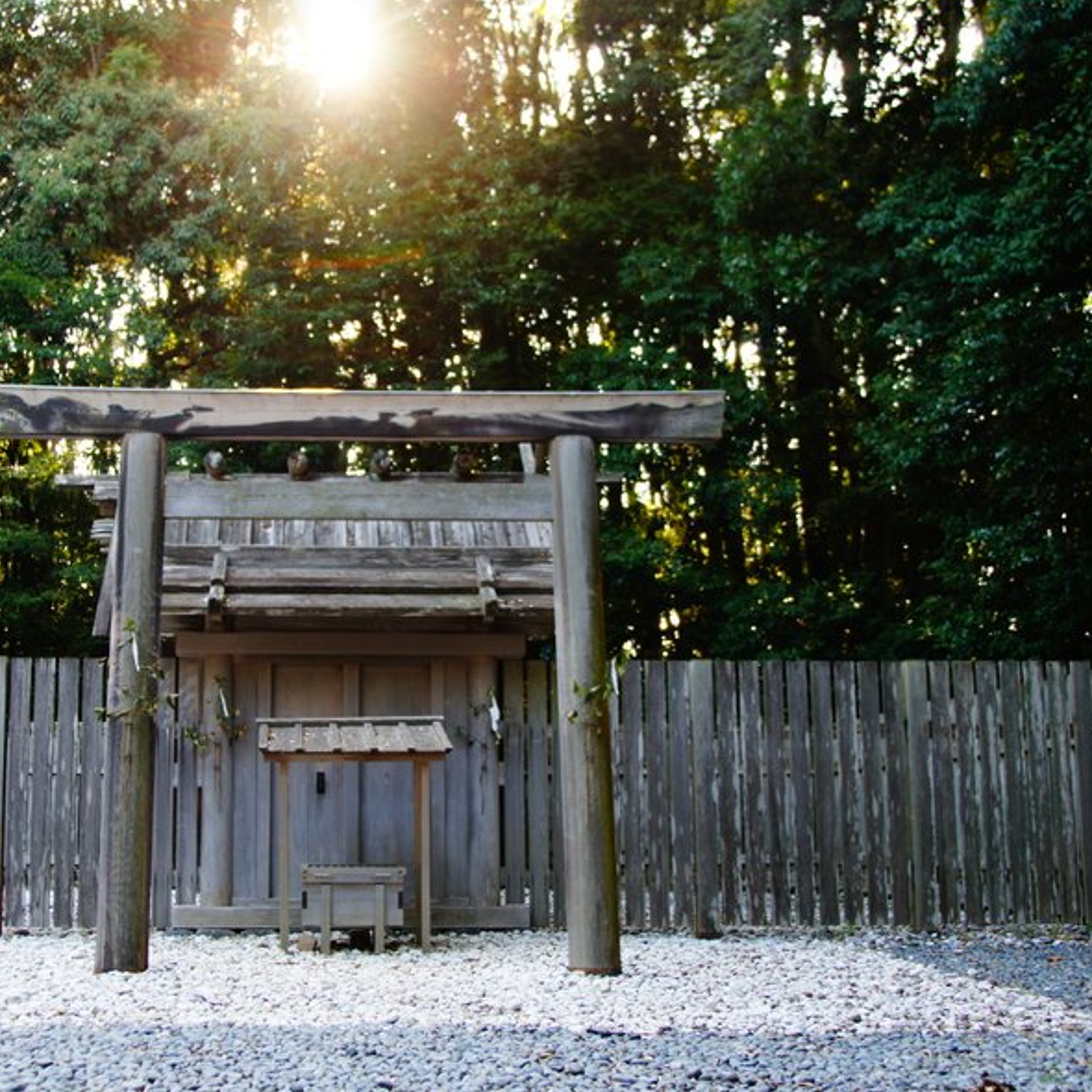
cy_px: 544
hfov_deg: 37.5
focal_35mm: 45
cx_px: 394
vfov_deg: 37.8
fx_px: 1593
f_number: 4
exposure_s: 1/60
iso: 250
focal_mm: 23
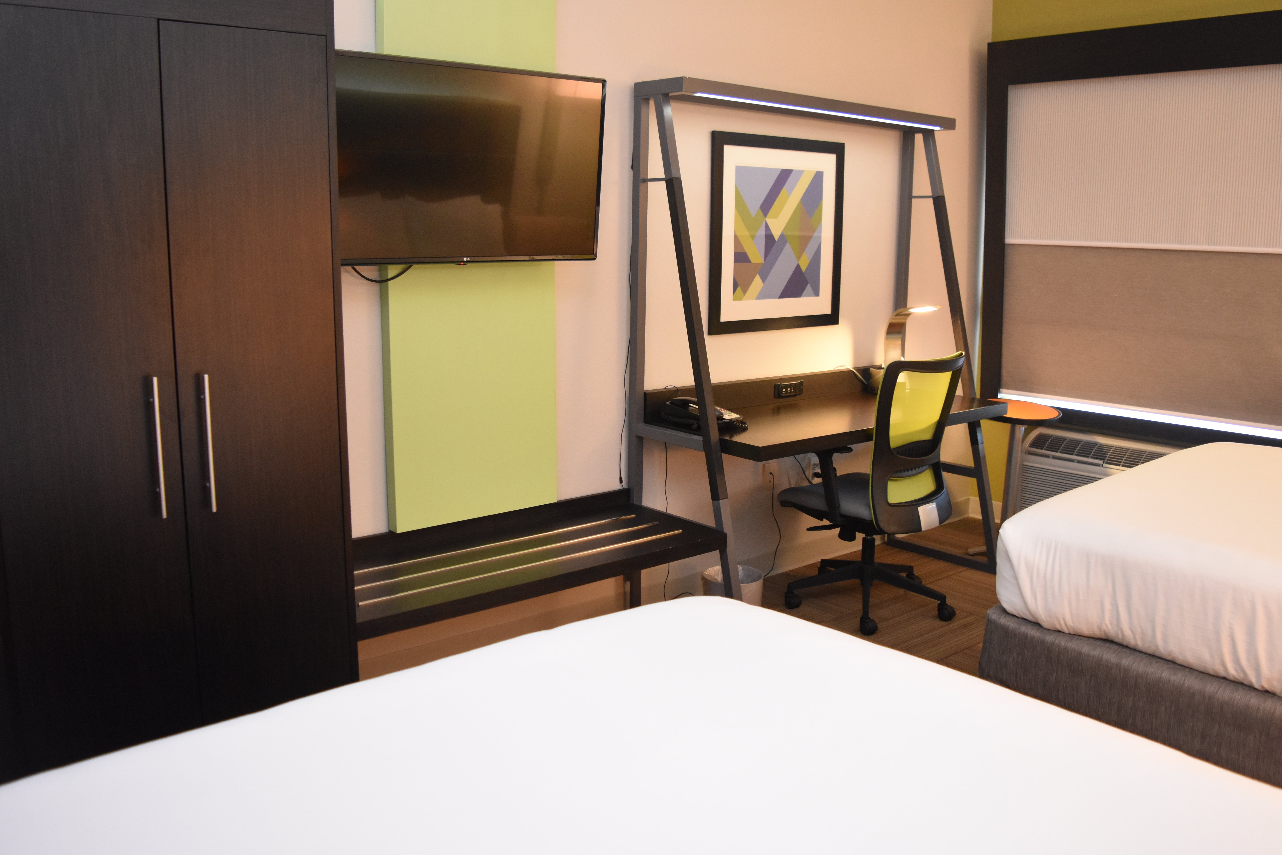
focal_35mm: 29
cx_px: 654
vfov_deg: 44.9
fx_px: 1033
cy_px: 408
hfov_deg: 63.7
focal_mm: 18
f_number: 3.5
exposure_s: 1/60
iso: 2000
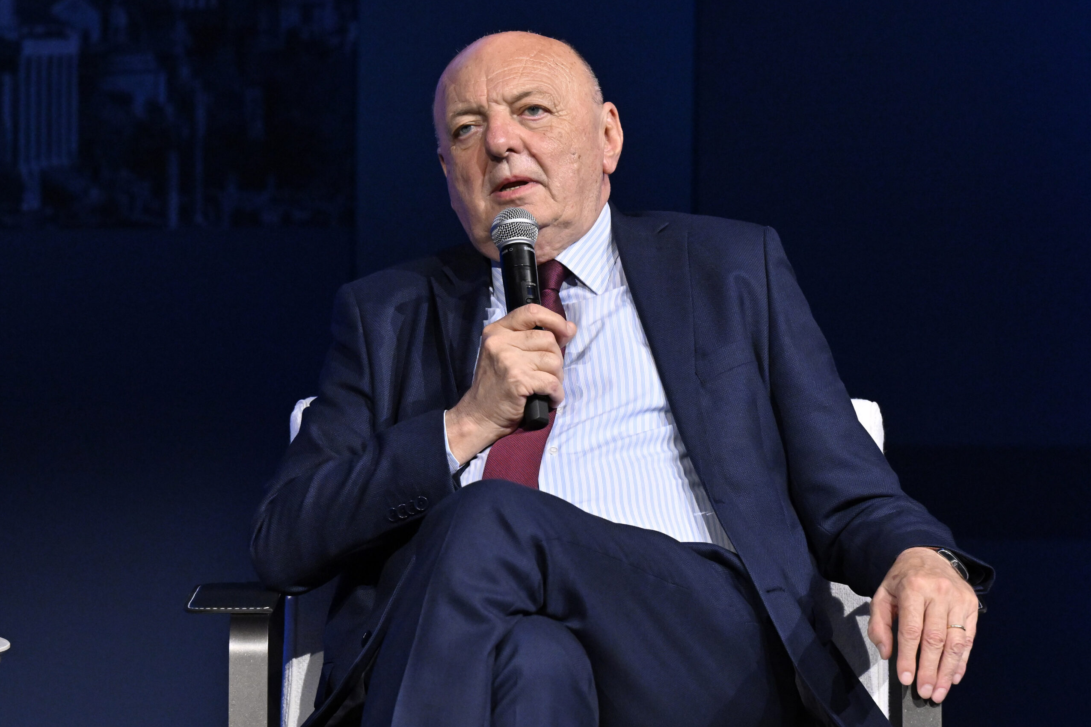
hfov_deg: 7.4
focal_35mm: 278
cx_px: 544
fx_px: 8424
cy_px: 363
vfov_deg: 4.9
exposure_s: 1/320
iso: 3200
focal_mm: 185
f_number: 5
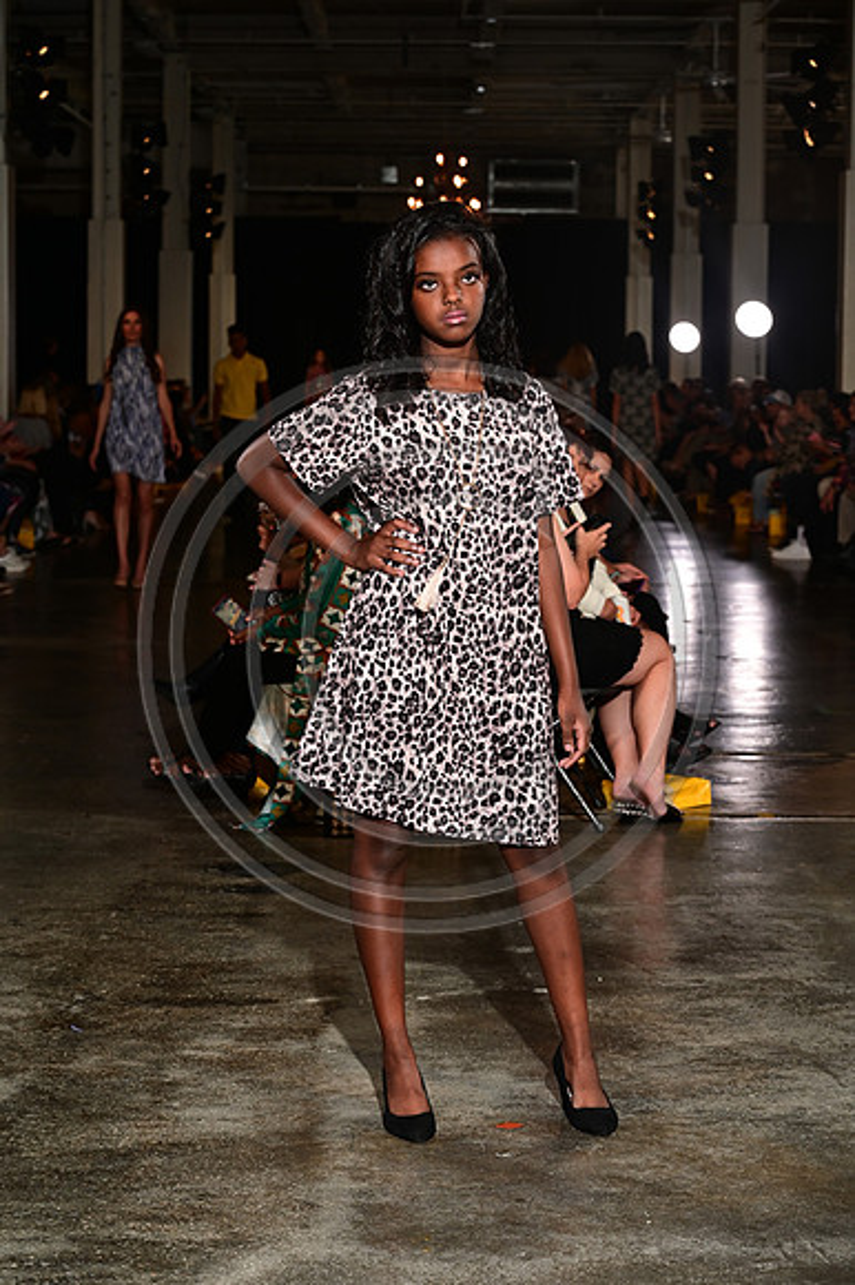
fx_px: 2782
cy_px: 642
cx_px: 428
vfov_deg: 26.0
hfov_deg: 17.5
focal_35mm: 78
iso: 1000
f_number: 6.3
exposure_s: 1/160
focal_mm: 78
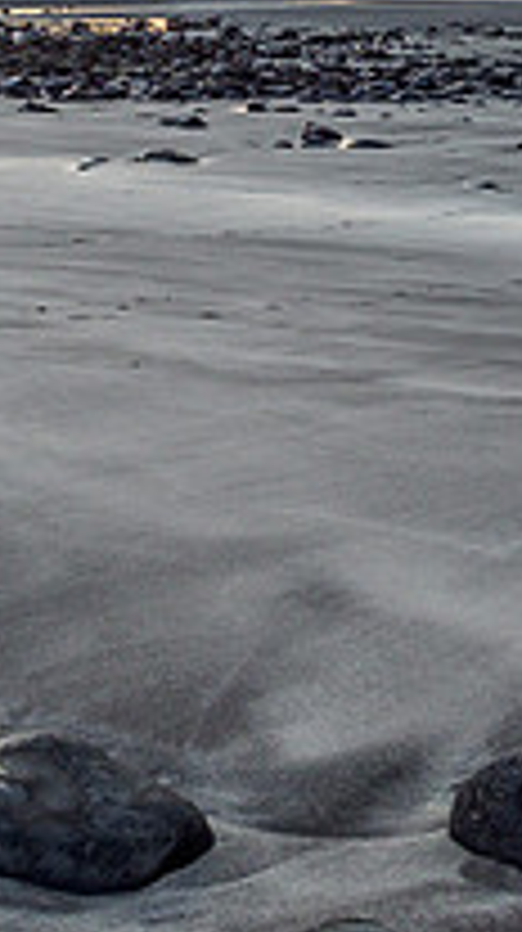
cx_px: 421
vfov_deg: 27.6
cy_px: 270
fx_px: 1875
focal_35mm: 76
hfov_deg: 15.7
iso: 200
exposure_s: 1/40
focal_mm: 12
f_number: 7.1
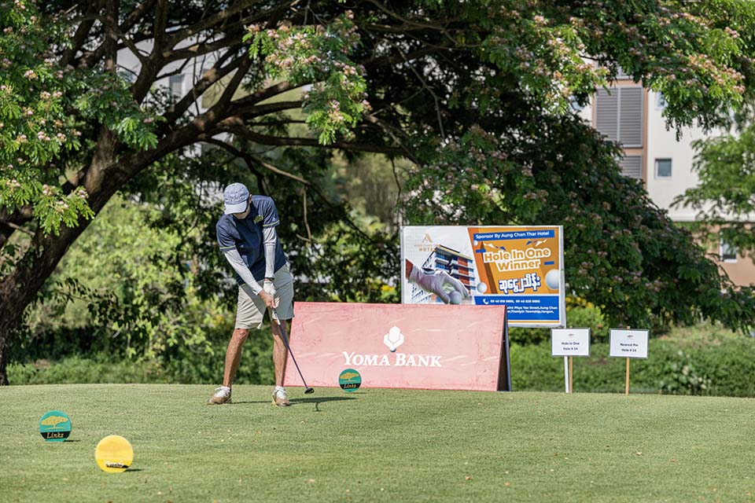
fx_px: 2516
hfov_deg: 17.1
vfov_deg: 11.4
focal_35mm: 120
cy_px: 252
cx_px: 378
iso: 1100
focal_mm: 120
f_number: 4.5
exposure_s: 1/5000
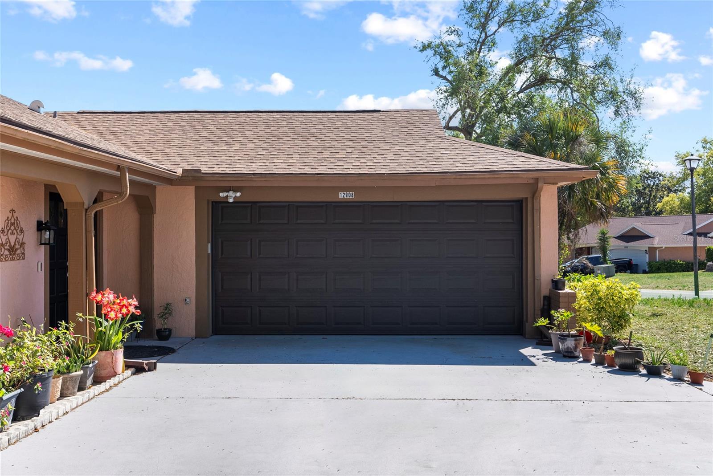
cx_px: 356
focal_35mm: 35
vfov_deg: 37.9
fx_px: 694
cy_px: 238
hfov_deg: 54.4
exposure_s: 1/40
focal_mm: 35
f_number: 8
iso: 100
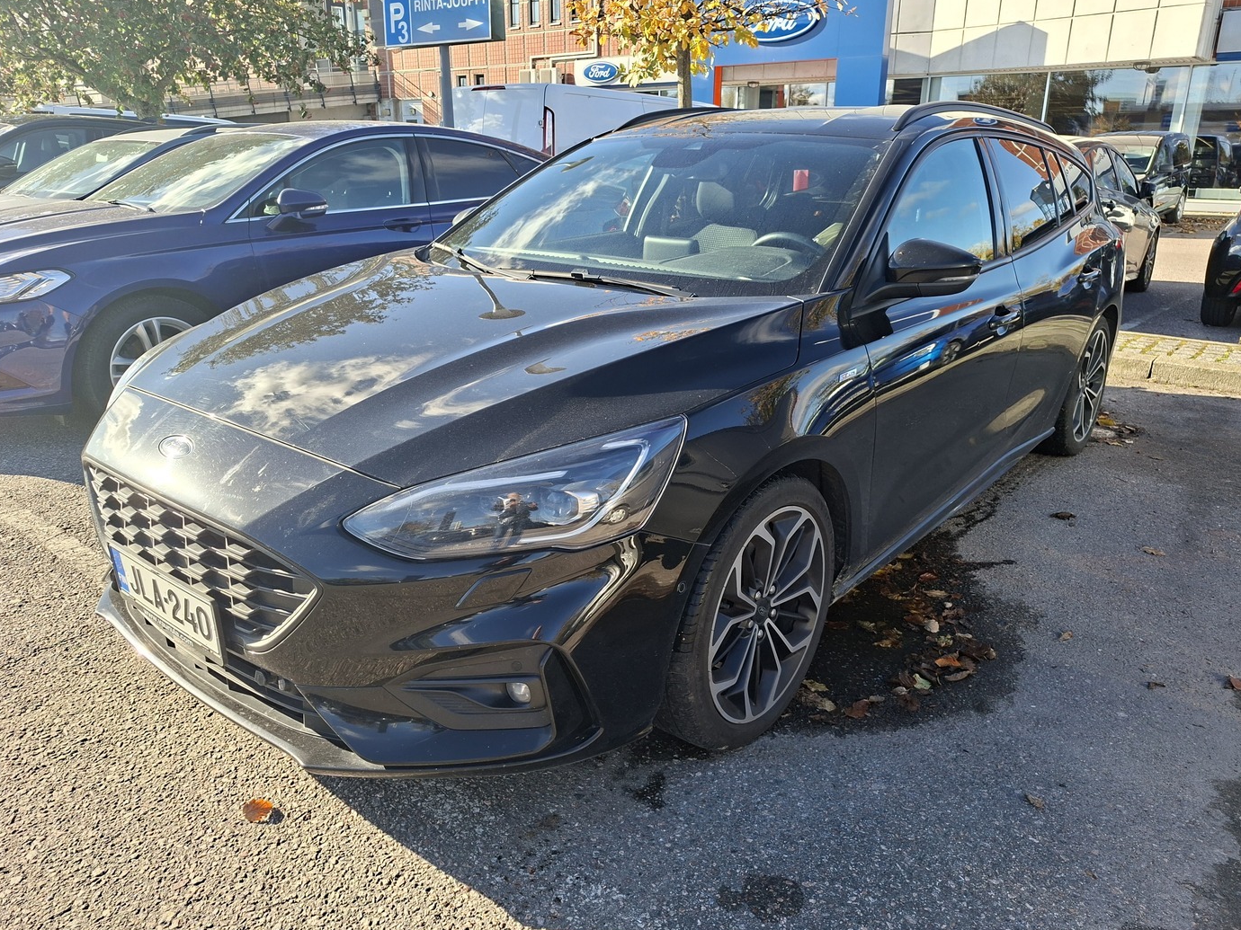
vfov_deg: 56.8
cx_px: 627
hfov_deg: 71.6
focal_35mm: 24
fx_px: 860
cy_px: 459
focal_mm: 5.54
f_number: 1.8
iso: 50
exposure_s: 1/624
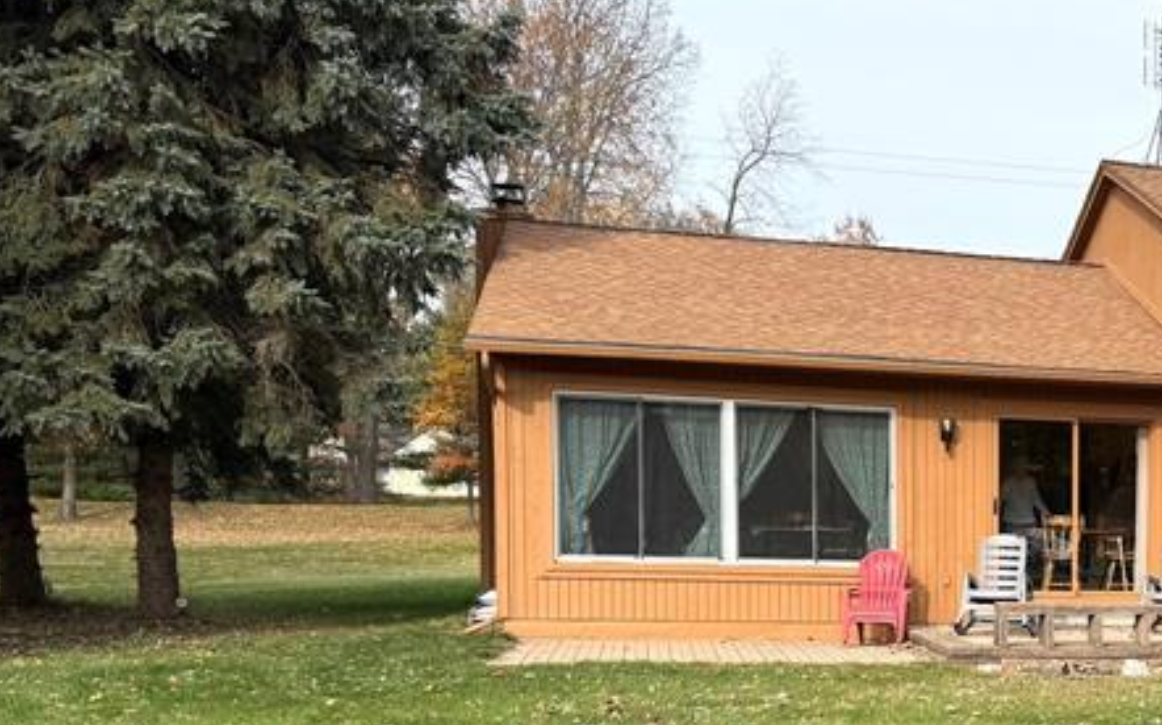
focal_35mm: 59
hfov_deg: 30.5
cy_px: 678
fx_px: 1868
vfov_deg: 21.4
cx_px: 1307
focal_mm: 6.76
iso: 80
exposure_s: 1/1901
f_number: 1.78
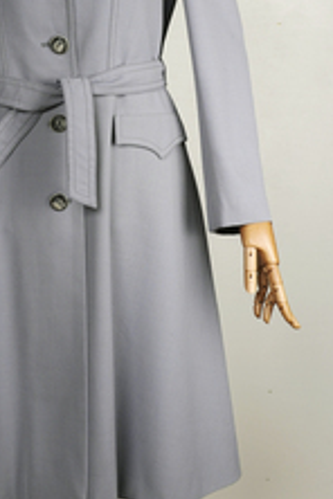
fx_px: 1165
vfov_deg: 24.1
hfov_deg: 16.1
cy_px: 167
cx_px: 55
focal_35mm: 84
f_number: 8
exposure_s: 1/20
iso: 320
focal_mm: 32
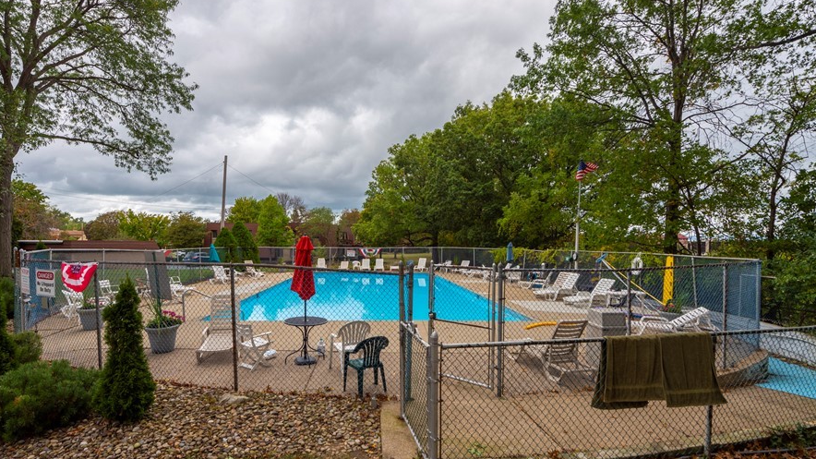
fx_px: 389
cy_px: 203
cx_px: 393
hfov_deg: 92.6
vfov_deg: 60.8
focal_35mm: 18
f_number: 9
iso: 200
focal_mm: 14
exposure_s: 1/200
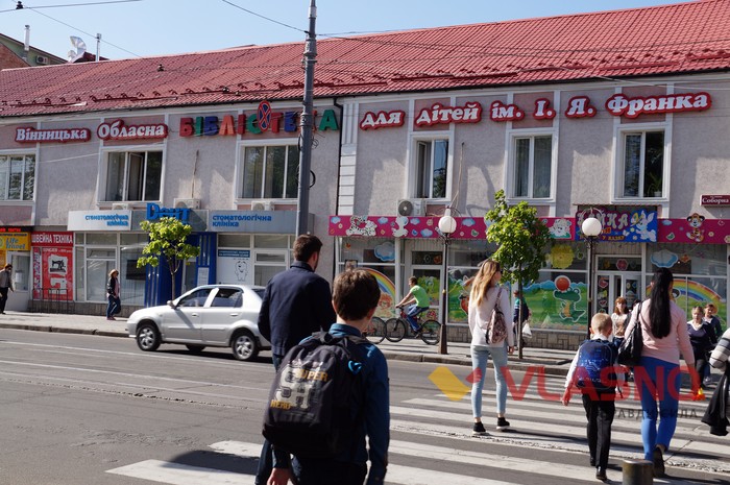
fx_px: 851
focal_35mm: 42
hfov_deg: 46.4
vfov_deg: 31.8
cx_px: 365
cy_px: 242
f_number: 10
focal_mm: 28
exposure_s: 1/160
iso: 100
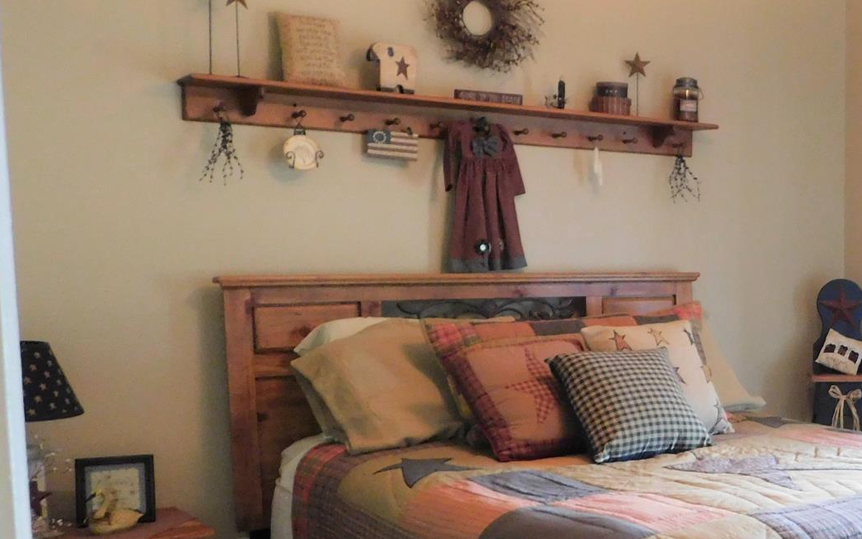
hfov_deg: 37.9
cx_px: 833
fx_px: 1128
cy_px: 370
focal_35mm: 48
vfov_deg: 26.7
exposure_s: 1/13
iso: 400
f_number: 3
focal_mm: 4
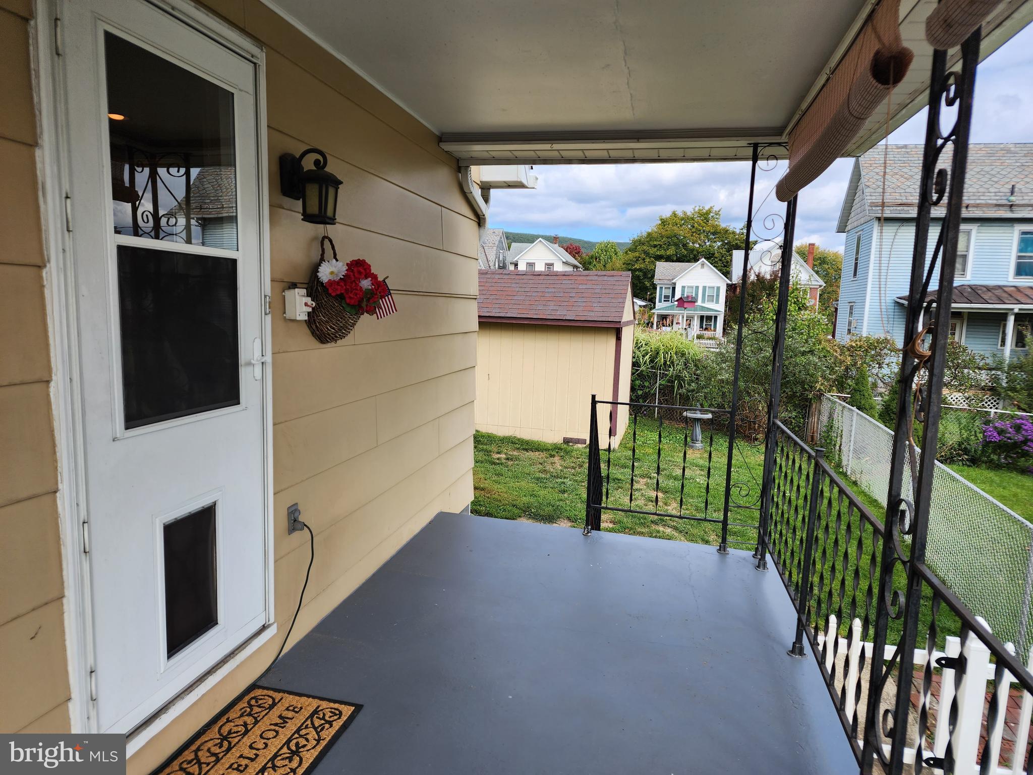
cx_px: 516
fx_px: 686
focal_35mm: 23
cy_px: 388
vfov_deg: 58.9
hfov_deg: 73.9
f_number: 1.8
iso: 12
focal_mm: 6.4
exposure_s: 1/511
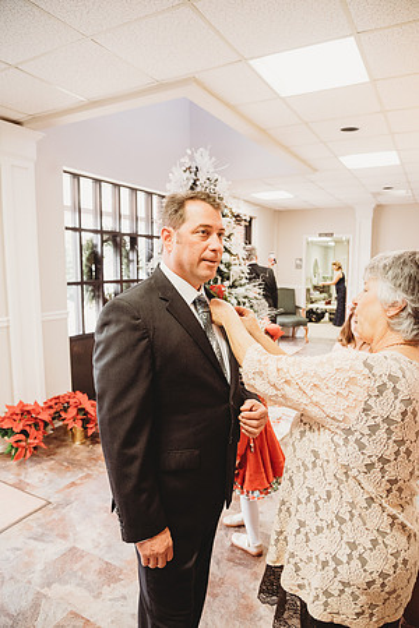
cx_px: 210
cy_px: 314
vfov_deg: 73.7
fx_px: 419
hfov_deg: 53.1
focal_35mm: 24
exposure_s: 1/125
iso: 5000
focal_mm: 24
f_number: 4
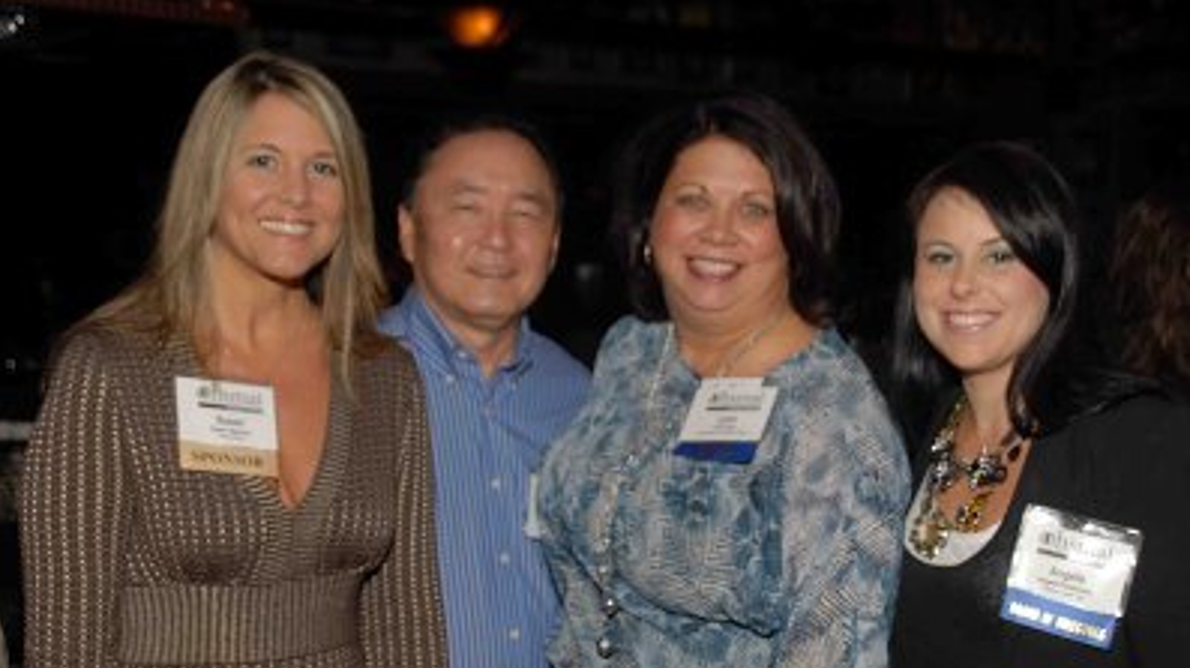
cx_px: 594
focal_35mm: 56
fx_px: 1752
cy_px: 395
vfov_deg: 21.6
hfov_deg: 37.5
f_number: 5.6
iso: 100
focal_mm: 35
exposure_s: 1/250
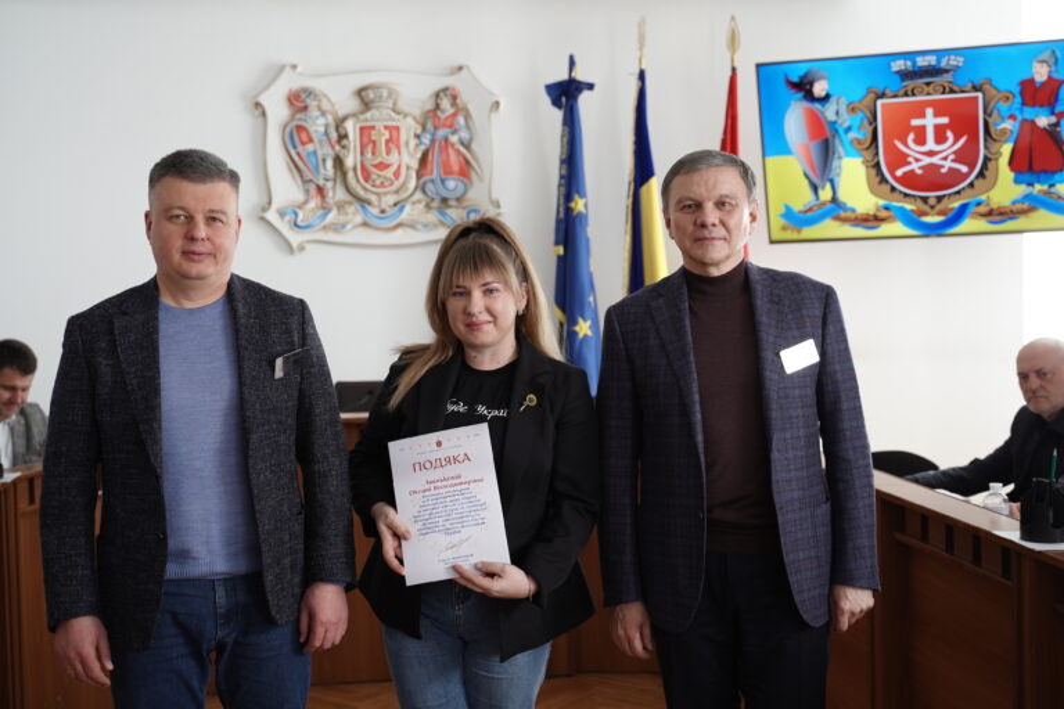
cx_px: 532
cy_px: 354
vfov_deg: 29.2
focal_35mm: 46
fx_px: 1359
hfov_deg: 42.7
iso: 640
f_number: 3.5
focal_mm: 46
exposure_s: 1/160
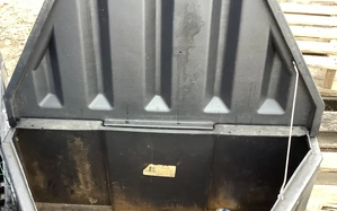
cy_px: 135
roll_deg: +4.5
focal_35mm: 44
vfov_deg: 29.1
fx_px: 404
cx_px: 143
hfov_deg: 45.1
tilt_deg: -42.1
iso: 100
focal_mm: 3.3
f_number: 2.4
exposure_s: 1/60
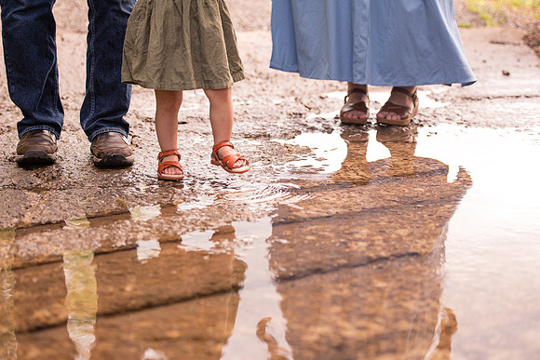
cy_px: 180
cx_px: 270
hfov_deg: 23.9
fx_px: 1275
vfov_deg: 16.1
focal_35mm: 85
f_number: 3.2
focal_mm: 85
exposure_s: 1/800
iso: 400
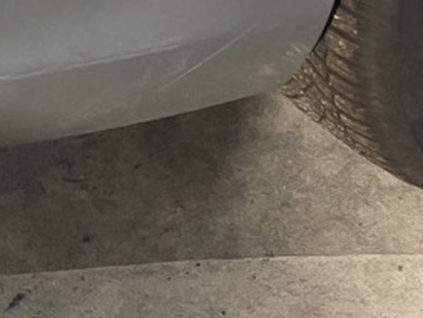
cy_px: -683
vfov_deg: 7.1
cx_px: 196
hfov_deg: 10.7
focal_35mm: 185
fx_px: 2262
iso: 32
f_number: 1.6
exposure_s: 1/3509
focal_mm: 4.2
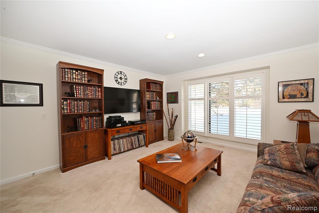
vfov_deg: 81.2
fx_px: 124
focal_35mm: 14
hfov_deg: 104.3
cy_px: 106
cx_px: 160
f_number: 10
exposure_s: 1/60
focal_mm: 14
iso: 800
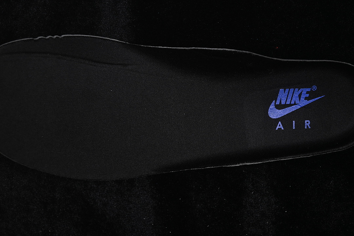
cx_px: 177
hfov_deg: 27.0
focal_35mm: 75
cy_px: 118
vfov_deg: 18.2
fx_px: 737
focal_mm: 50
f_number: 6.3
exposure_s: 1/60
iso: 160
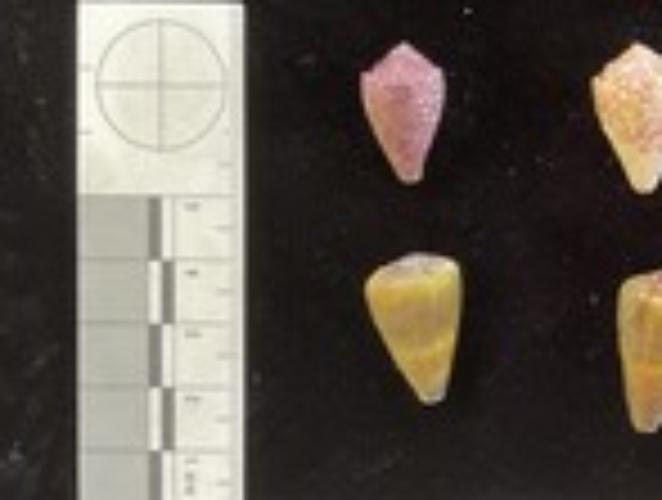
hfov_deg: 25.9
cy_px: 232
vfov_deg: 21.4
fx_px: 1323
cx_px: 739
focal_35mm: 69
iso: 80
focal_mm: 3
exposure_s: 1/50
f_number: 1.8
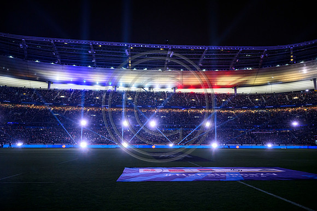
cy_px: 106
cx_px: 158
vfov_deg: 53.2
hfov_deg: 73.7
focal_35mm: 24
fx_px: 211
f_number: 2.8
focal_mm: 24
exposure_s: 1/200
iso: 4000
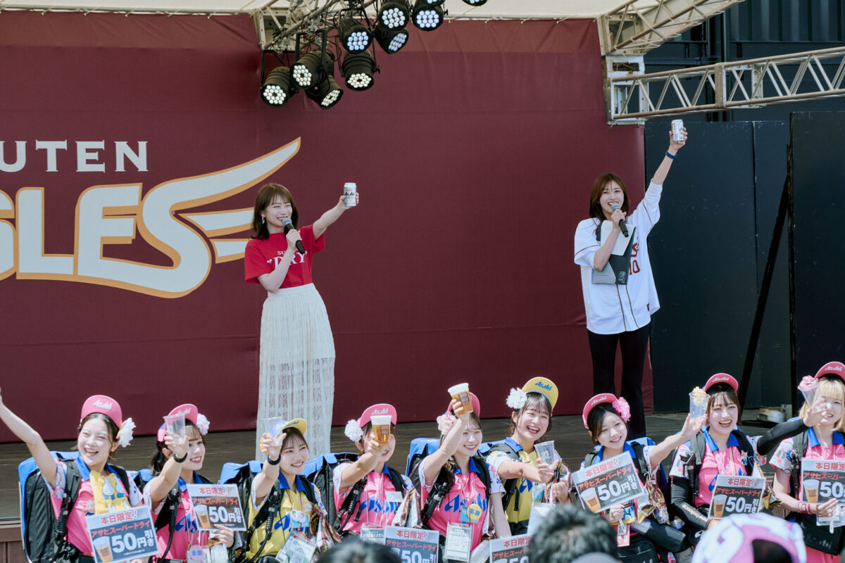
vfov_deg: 10.3
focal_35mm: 133
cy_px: 282
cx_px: 422
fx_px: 3122
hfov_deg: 15.4
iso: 400
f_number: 8
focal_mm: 133
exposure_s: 1/400
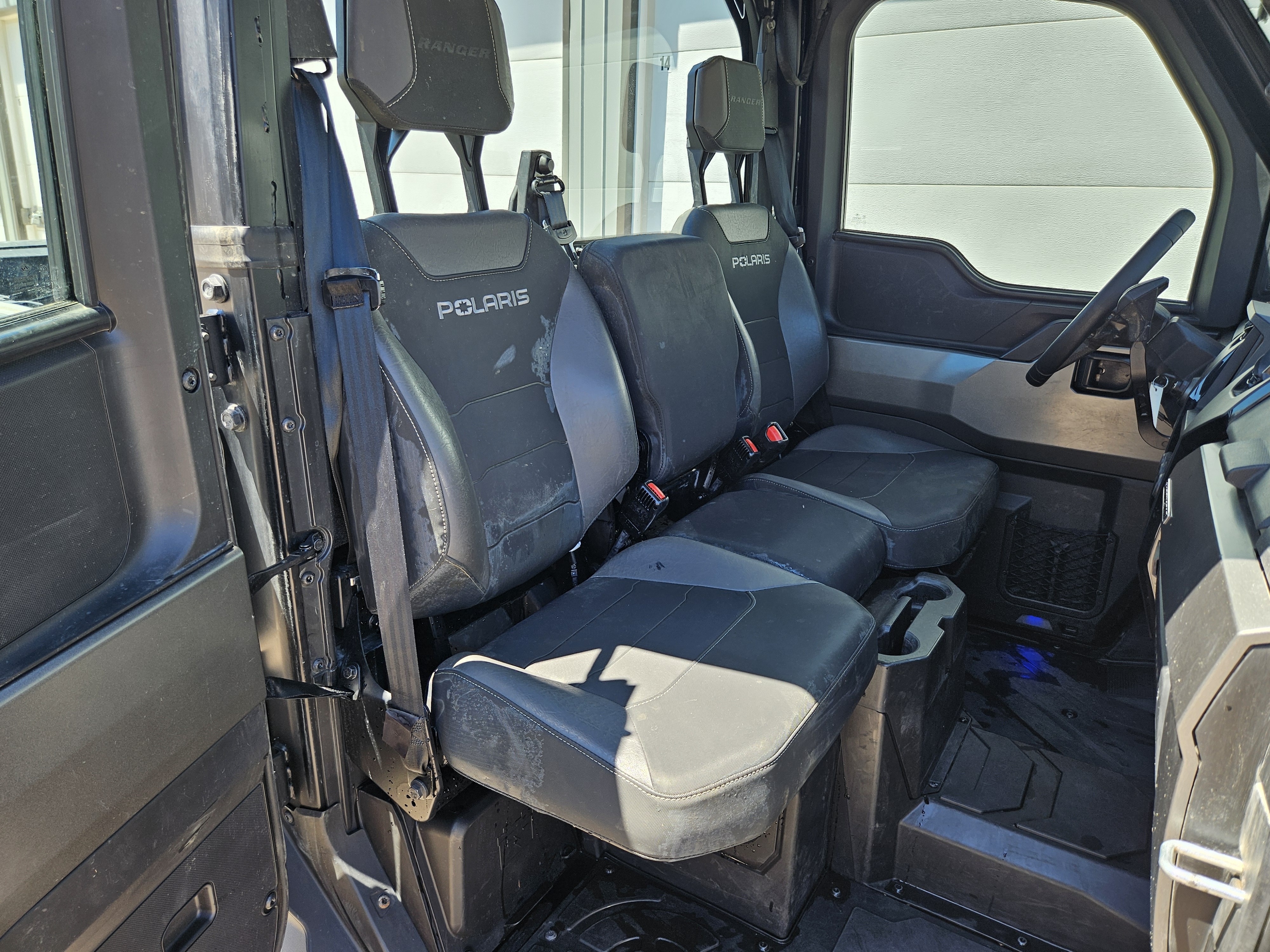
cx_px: 635
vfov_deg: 58.9
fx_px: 844
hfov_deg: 73.9
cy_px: 476
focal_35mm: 23
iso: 25
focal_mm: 5.4
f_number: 1.8
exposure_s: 1/180
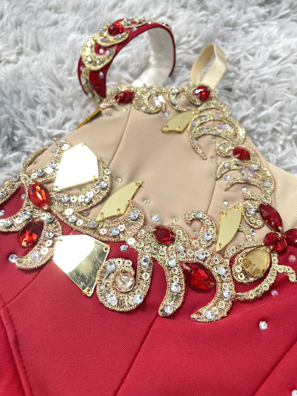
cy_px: 198
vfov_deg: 67.3
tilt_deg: -51.7
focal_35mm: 26
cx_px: 148
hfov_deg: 53.1
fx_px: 297
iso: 64
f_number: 1.6
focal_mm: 4.2
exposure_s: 1/100
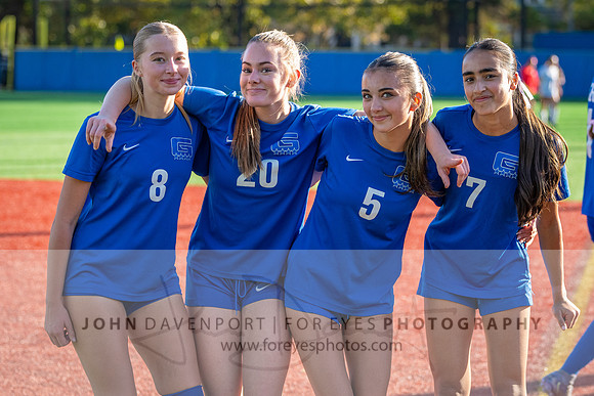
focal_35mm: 112
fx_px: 1856
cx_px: 332
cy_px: 182
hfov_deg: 18.2
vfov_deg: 12.2
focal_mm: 75
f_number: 2.8
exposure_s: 1/2000
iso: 640
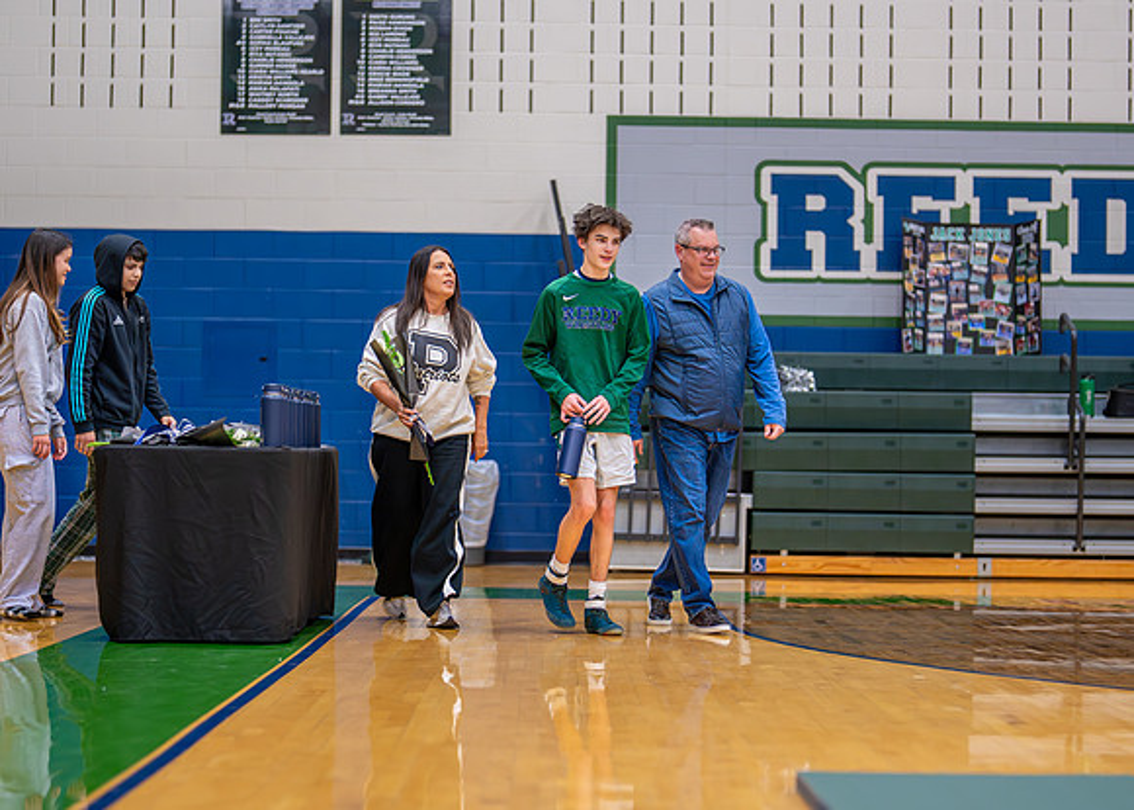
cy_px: 403
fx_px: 2743
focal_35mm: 85
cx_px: 535
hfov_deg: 23.4
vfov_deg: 16.8
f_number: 1.2
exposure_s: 1/800
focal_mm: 50
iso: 800
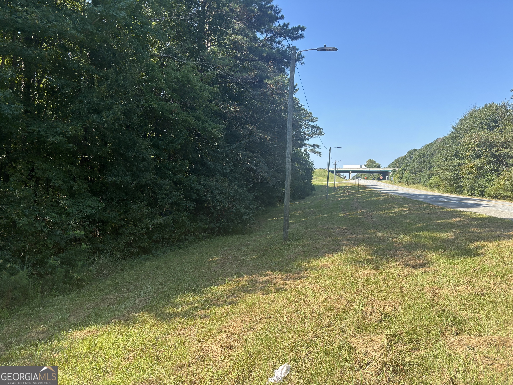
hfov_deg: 67.3
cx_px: 256
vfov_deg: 53.1
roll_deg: -2.2
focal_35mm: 26
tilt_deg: -2.8
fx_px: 385
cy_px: 192
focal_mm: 5.96
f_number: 1.6
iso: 50
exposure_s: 1/1178
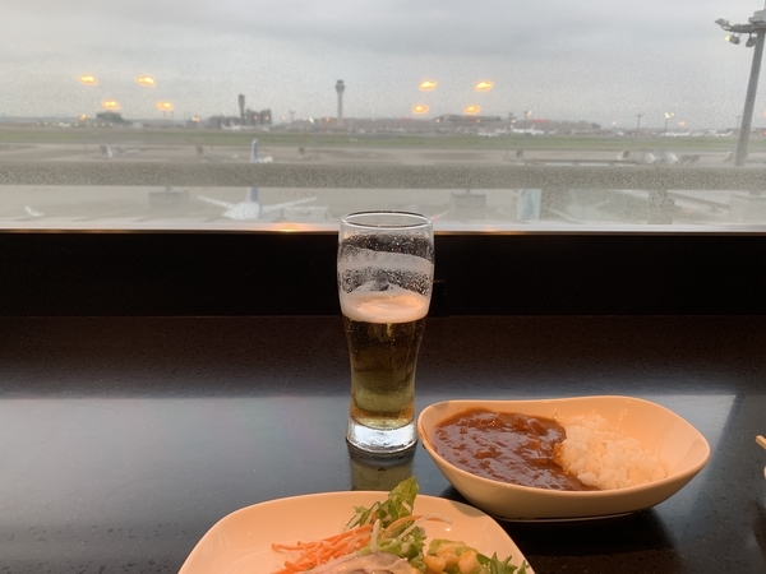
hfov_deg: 67.3
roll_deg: -0.3
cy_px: 287
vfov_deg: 53.1
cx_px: 383
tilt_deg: -15.2
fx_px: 575
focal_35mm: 26
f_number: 1.8
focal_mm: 4.25
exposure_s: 1/50
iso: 50
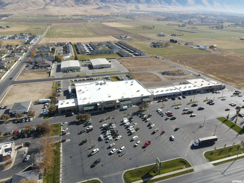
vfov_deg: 56.8
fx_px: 169
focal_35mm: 24
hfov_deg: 71.6
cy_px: 92
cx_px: 122
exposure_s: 1/500
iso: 100
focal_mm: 4.5
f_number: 2.8
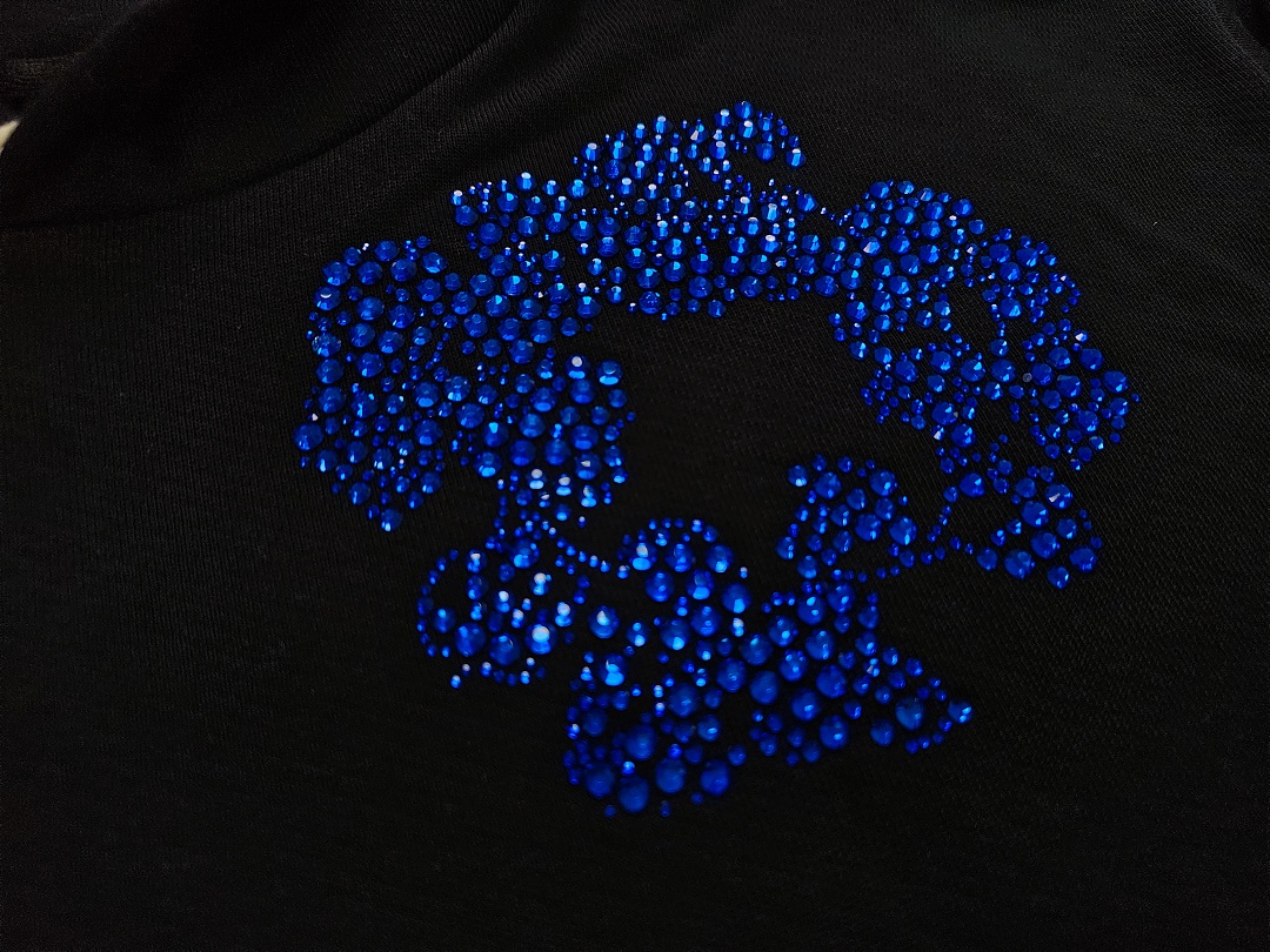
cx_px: 635
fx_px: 881
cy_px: 476
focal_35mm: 24
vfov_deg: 56.8
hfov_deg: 71.6
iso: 676
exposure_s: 1/100
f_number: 1.88
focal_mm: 5.56
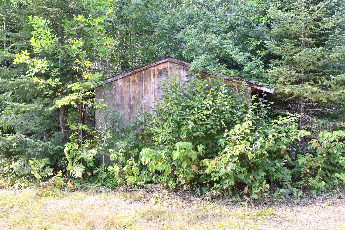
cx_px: 172
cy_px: 115
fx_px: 316
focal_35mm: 33
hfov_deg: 57.2
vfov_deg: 40.0
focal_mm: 22
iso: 400
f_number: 8
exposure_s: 1/80
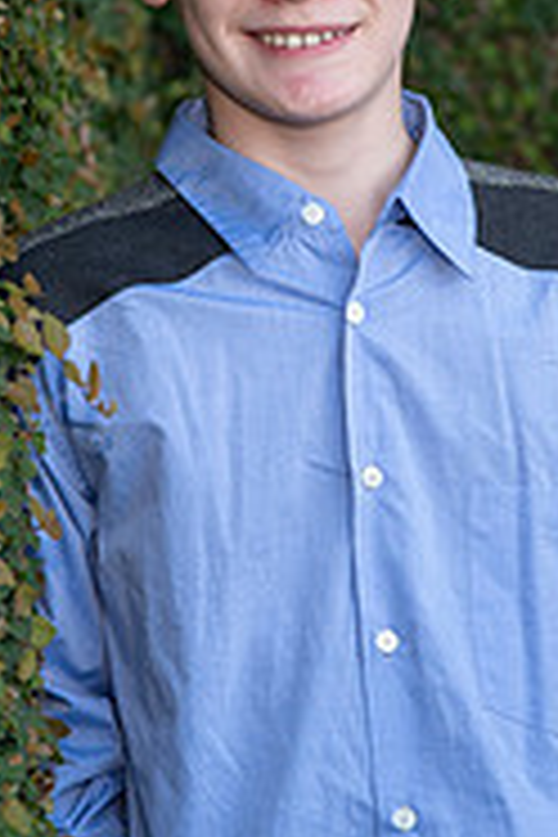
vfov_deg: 7.1
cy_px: 234
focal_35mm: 291
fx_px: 6765
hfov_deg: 4.7
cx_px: 306
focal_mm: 120
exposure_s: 1/250
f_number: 5
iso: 640
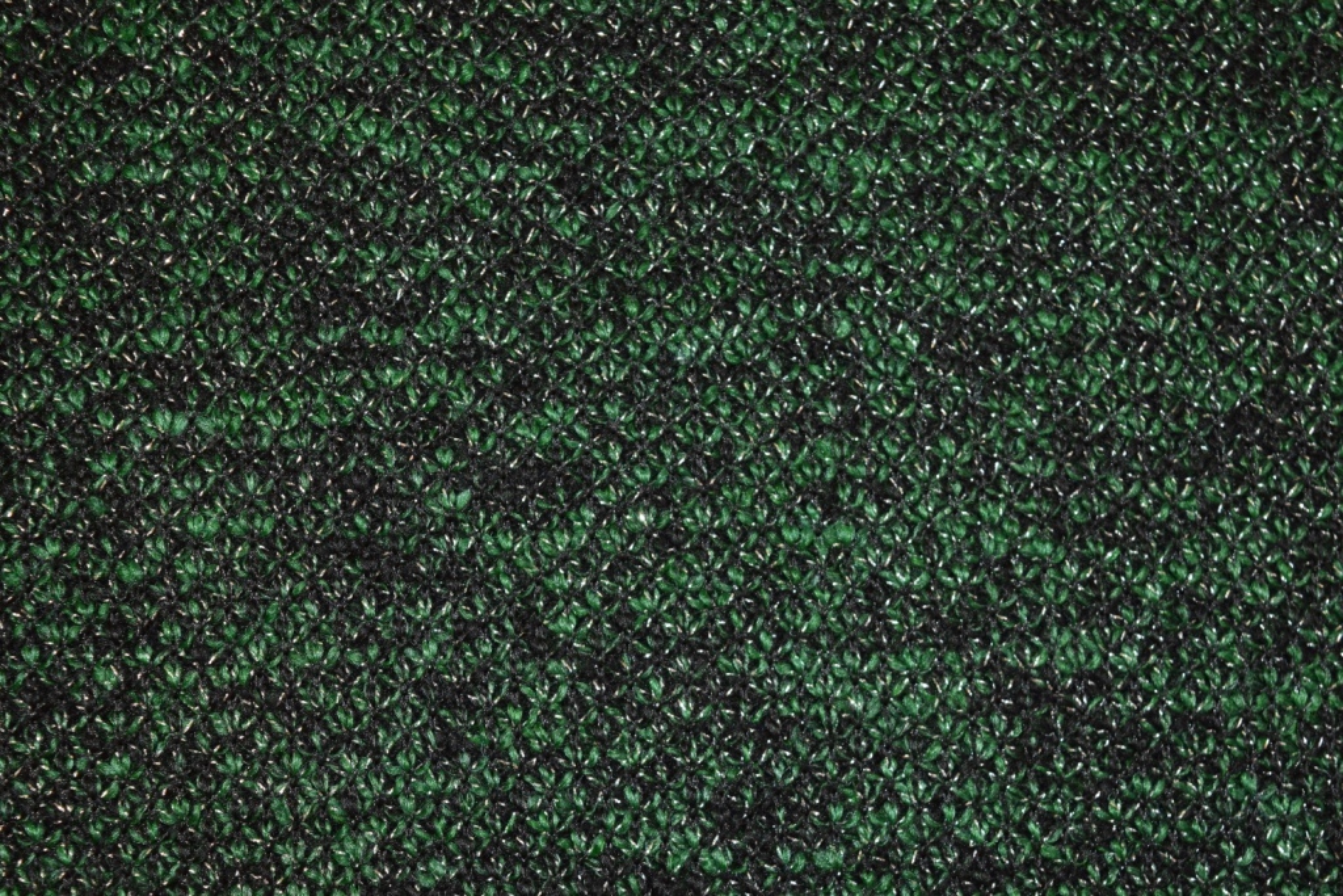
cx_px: 672
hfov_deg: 28.1
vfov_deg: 18.9
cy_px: 448
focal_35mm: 72
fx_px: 2686
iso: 125
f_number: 8
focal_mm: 48
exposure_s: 1/60
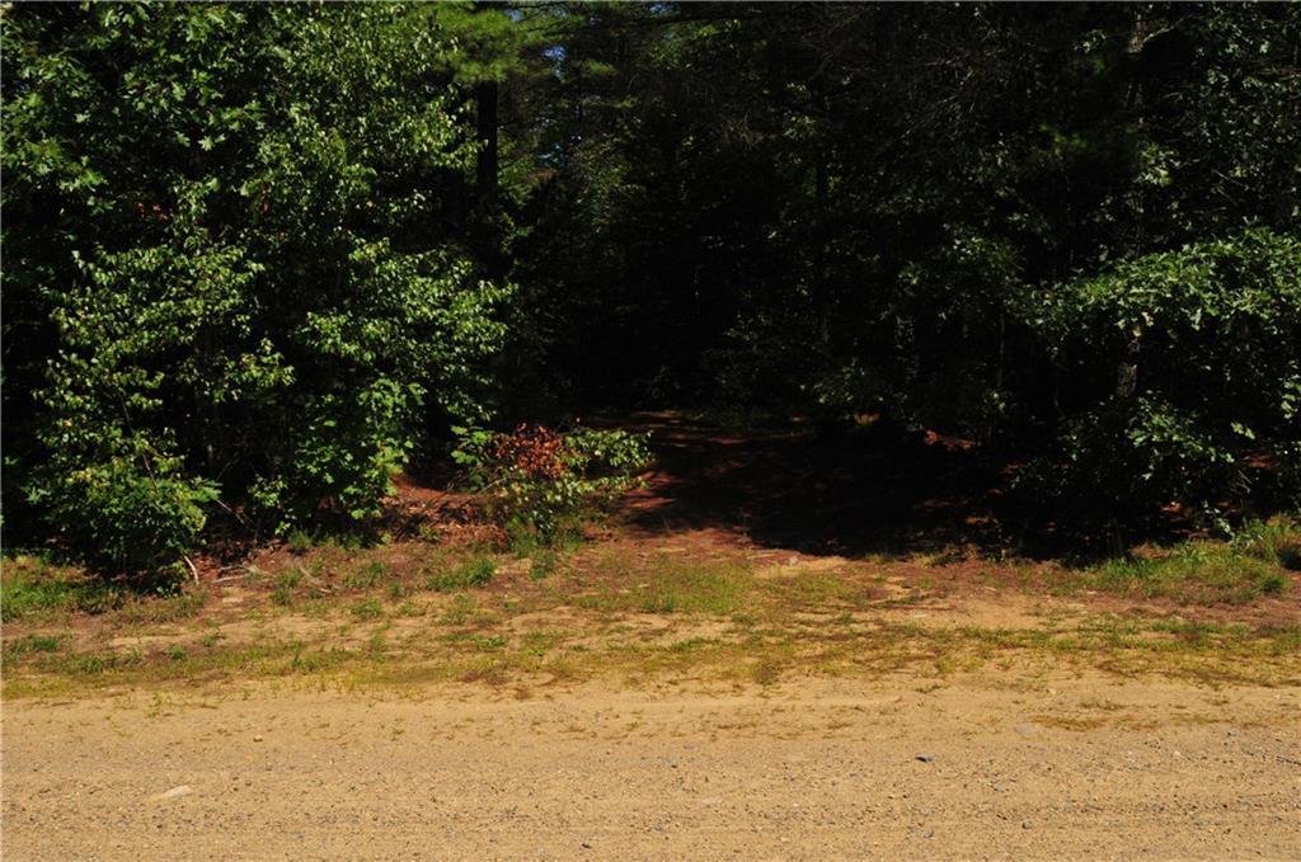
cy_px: 431
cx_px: 650
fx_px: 1191
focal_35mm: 33
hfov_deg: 57.3
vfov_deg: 39.8
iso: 640
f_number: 14
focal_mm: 22
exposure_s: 1/800
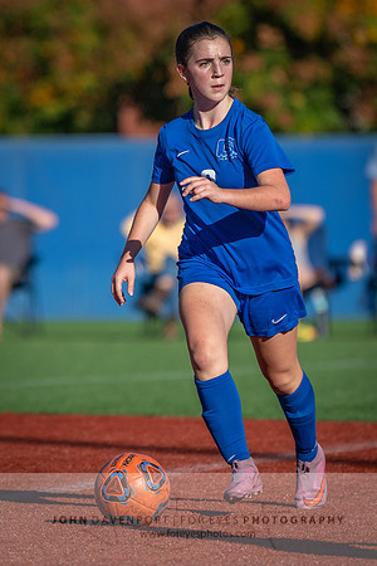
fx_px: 9423
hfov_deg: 2.3
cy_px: 169
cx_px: 80
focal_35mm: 600
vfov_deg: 3.4
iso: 160
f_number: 2.8
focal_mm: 200
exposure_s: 1/3200
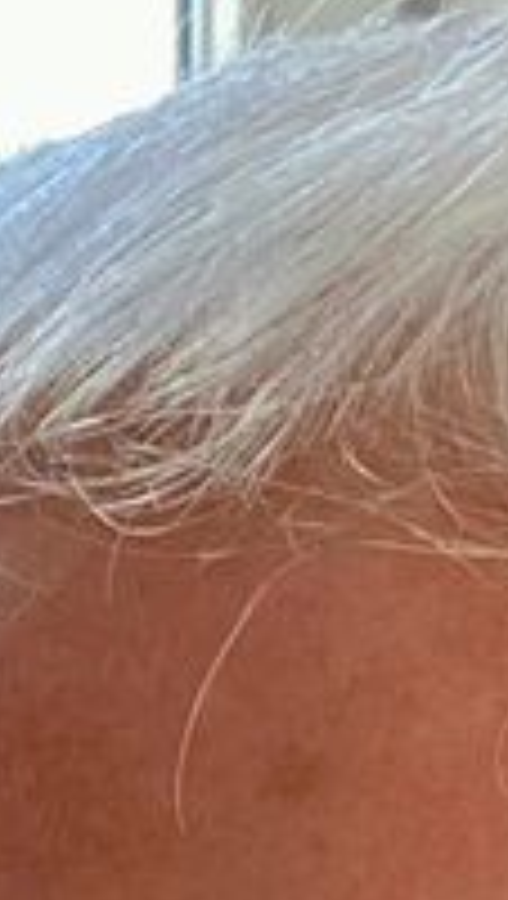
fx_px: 4153
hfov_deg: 7.0
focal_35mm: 174
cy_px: 1834
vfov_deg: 11.1
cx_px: 252
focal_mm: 2.71
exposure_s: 1/60
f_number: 2.2
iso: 125
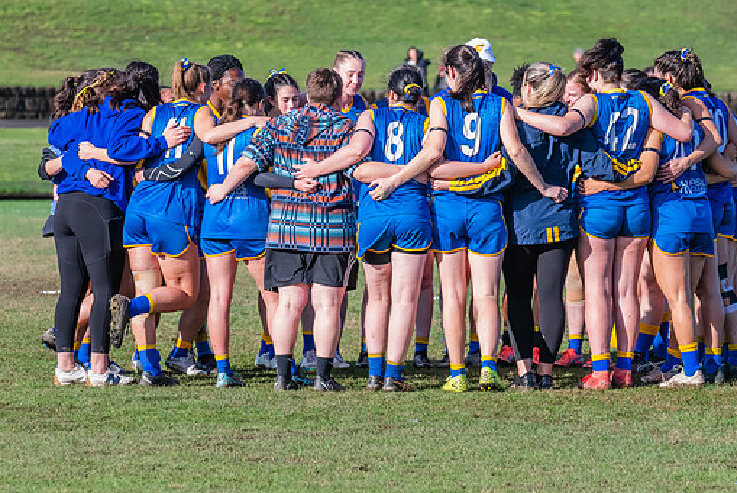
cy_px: 196
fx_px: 6780
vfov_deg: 4.2
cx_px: 400
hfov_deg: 6.2
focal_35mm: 331
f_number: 8
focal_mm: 195
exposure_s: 1/1250
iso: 800
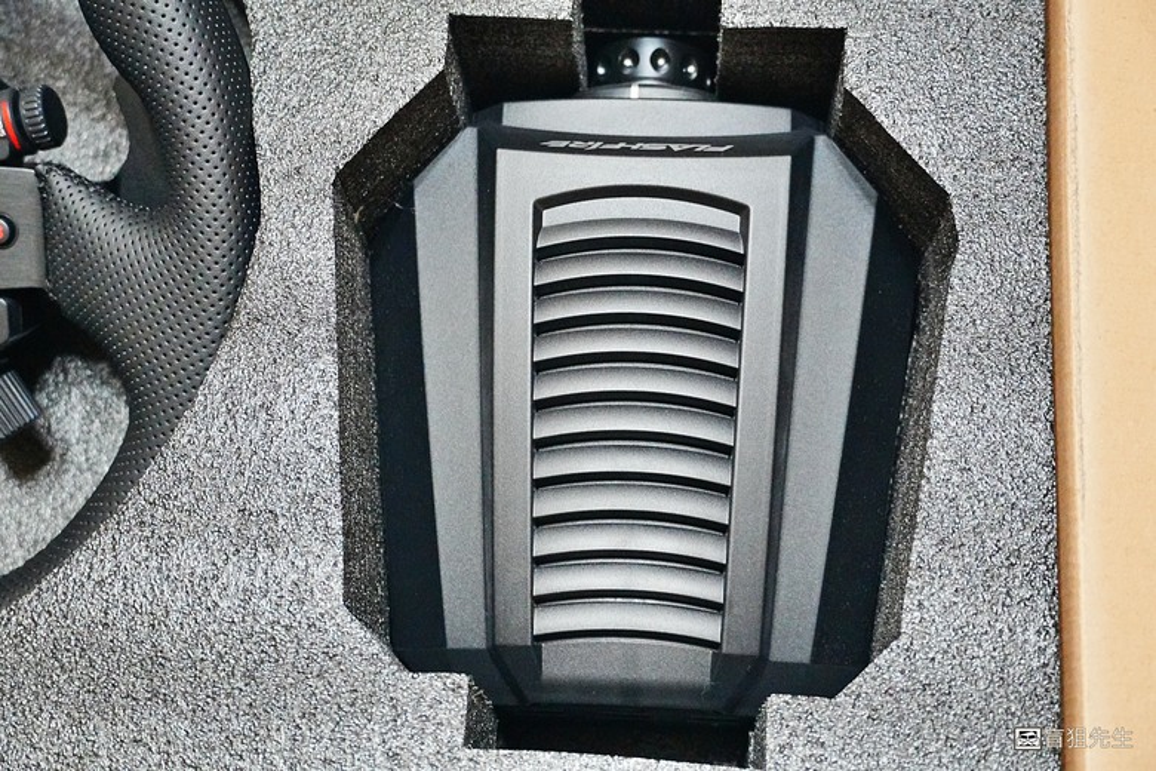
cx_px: 578
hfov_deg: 37.9
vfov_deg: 25.8
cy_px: 386
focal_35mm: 52
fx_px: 1686
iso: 6400
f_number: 4.5
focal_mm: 35
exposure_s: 1/50
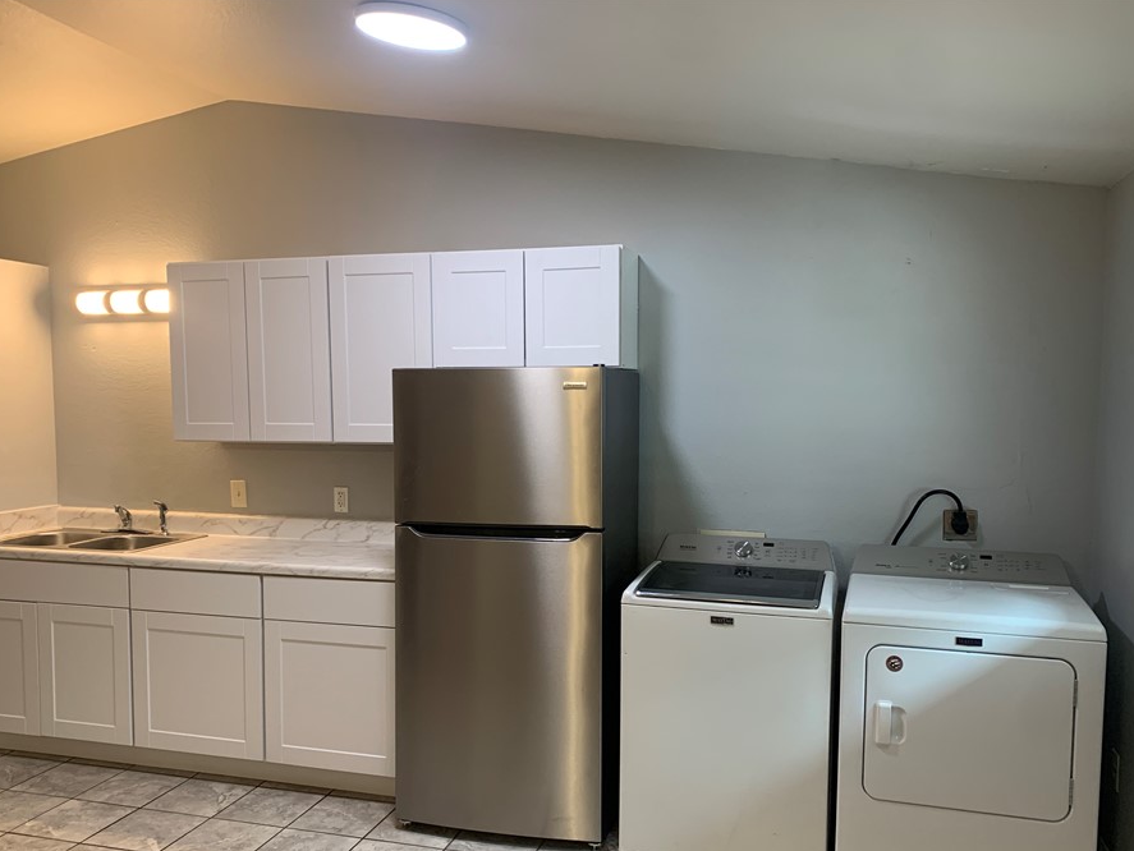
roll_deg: -0.3
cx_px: 557
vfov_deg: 46.7
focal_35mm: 30
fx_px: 983
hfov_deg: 59.9
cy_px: 487
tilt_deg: -5.8
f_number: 1.8
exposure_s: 1/60
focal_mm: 4.25
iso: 125
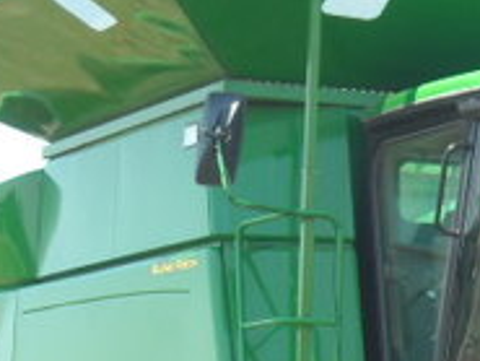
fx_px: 3094
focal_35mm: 223
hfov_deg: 8.9
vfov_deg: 6.6
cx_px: 355
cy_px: 382
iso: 64
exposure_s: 1/176
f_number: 3.9
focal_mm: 12.3
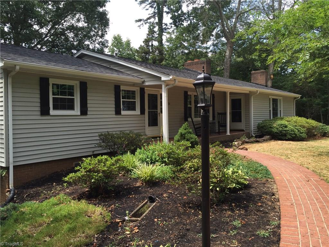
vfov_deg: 48.2
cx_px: 164
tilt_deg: +0.4
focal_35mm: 29
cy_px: 124
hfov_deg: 61.7
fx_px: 276
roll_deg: -1.6
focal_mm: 4.15
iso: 32
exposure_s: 1/581
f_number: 2.2
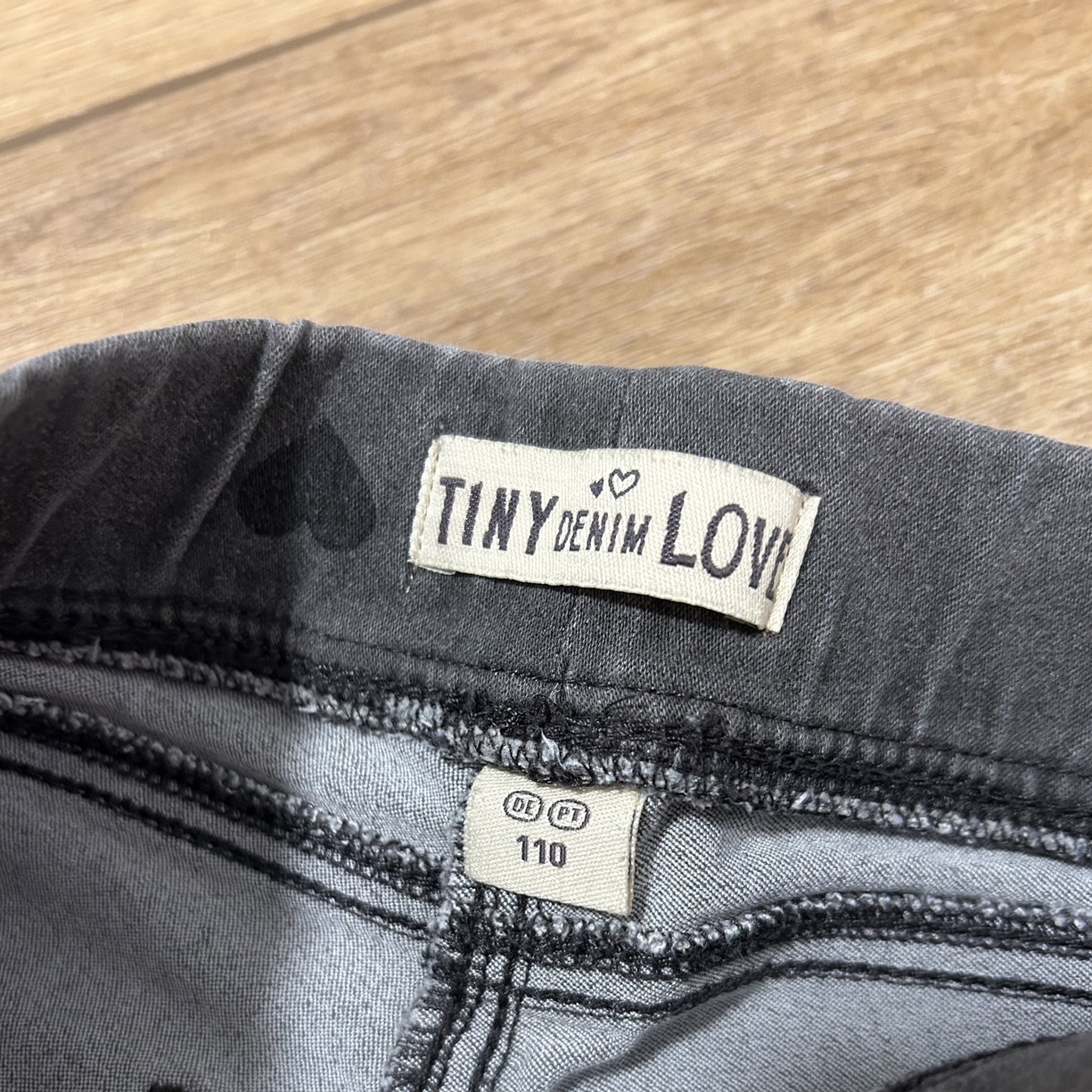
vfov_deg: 51.6
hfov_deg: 52.5
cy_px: 728
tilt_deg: -72.1
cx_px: 546
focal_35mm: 31
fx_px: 1106
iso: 400
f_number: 1.5
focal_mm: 5.7
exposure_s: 1/50
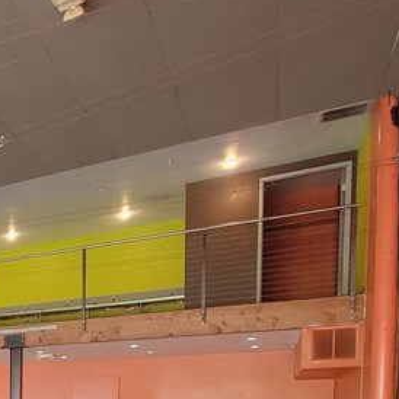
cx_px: -250
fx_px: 561
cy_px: 435
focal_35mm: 43
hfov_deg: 25.1
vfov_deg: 34.1
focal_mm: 2.2
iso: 400
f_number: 2.2
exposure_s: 1/60
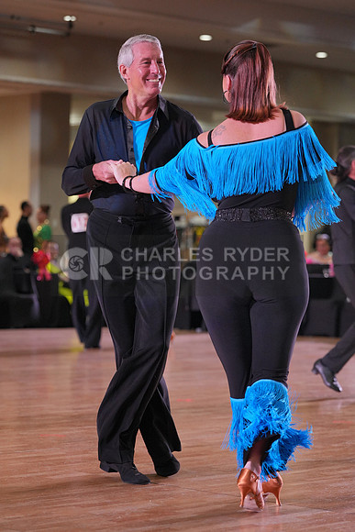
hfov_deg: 12.8
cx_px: 178
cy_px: 266
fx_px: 1582
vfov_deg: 19.1
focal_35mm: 107
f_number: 4
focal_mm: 107
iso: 2000
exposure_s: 1/500
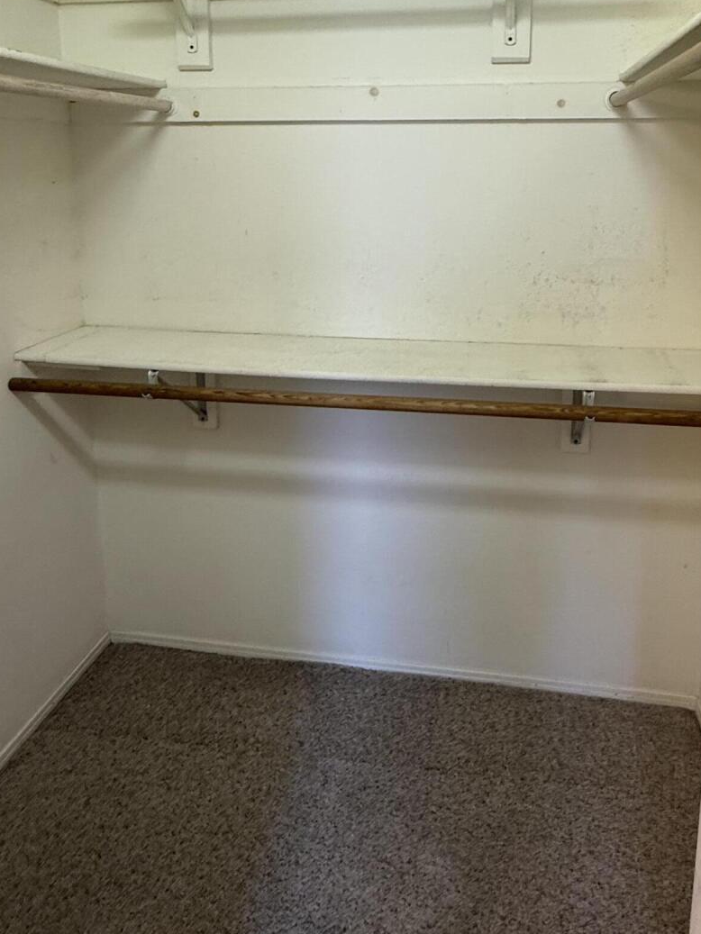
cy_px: 300
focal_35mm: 27
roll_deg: +0.0
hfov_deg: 51.2
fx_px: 729
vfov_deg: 63.4
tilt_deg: -10.5
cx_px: 395
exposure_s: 1/60
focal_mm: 2.22
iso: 250
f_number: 2.2
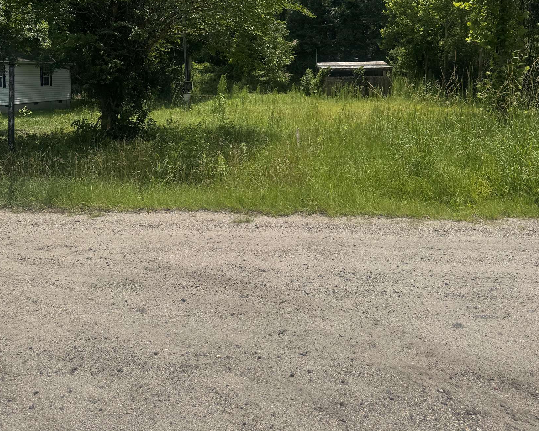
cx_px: 255
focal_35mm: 33
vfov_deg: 42.7
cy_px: 92
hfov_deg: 54.2
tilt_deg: -2.8
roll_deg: +2.3
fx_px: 526
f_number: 1.78
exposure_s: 1/5348
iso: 80
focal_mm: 6.76
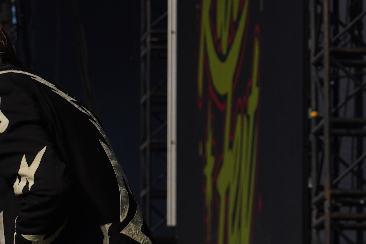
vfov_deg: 4.7
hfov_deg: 7.1
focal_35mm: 292
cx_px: 240
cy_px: 169
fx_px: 2968
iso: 100
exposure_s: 1/500
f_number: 8
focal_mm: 105
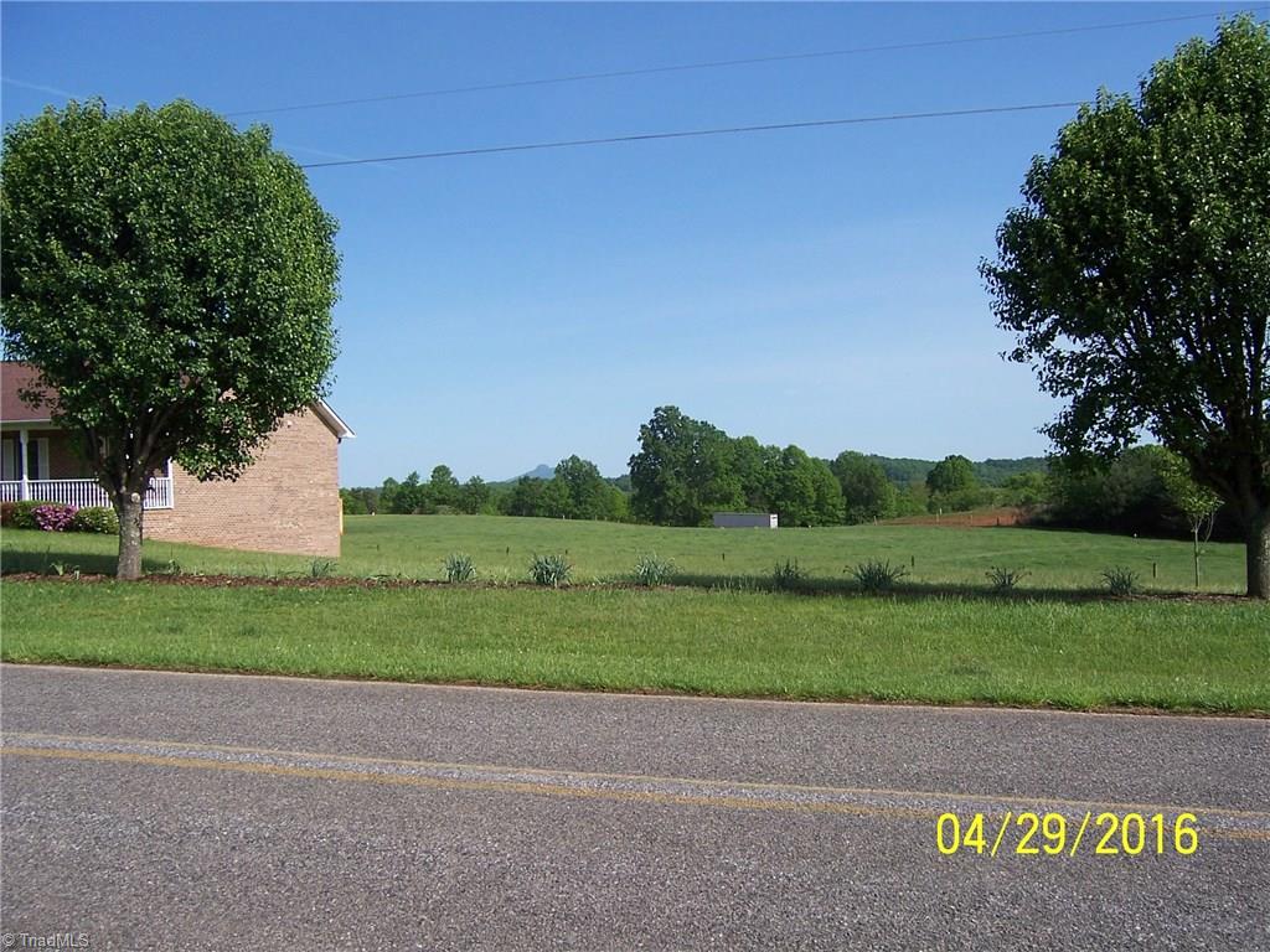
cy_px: 476
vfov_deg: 42.9
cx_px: 635
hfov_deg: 55.4
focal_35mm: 33
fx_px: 1211
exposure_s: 1/750
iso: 80
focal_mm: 5.5
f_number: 4
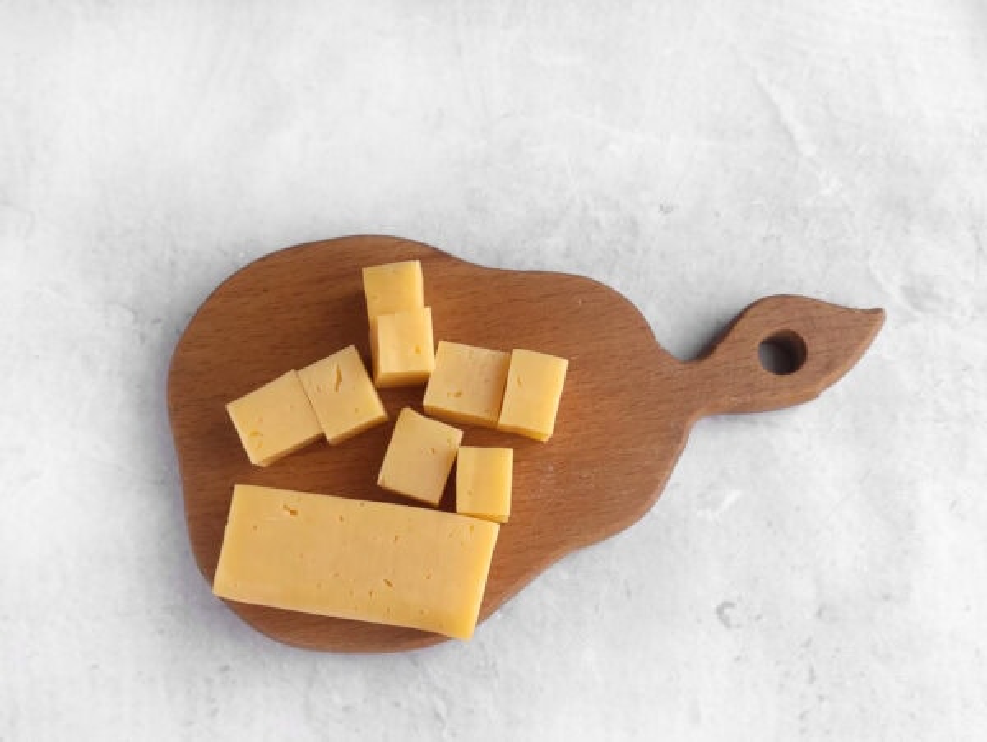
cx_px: 494
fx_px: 713
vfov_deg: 54.9
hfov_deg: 69.3
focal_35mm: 25
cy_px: 371
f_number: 1.9
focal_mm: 5.4
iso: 90
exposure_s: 1/100
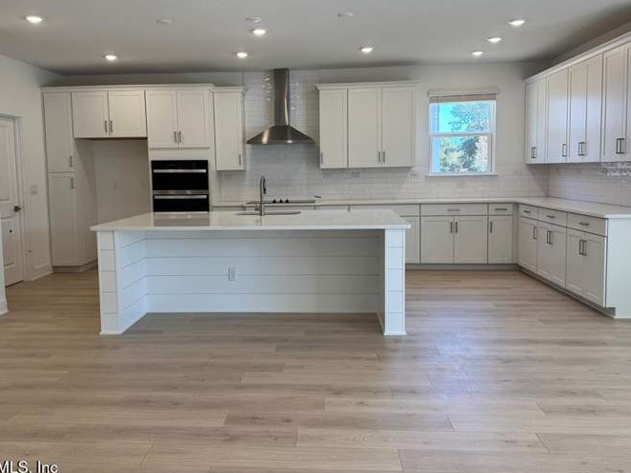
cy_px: 207
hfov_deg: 61.6
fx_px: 529
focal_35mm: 29
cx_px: 292
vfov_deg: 48.1
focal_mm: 6.76
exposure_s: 1/142
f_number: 1.78
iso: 64
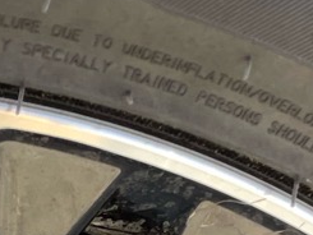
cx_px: -155
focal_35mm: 170
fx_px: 1538
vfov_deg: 7.7
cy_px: 678
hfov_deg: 11.2
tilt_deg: -45.8
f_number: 1.6
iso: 32
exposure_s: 1/213
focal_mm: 4.2
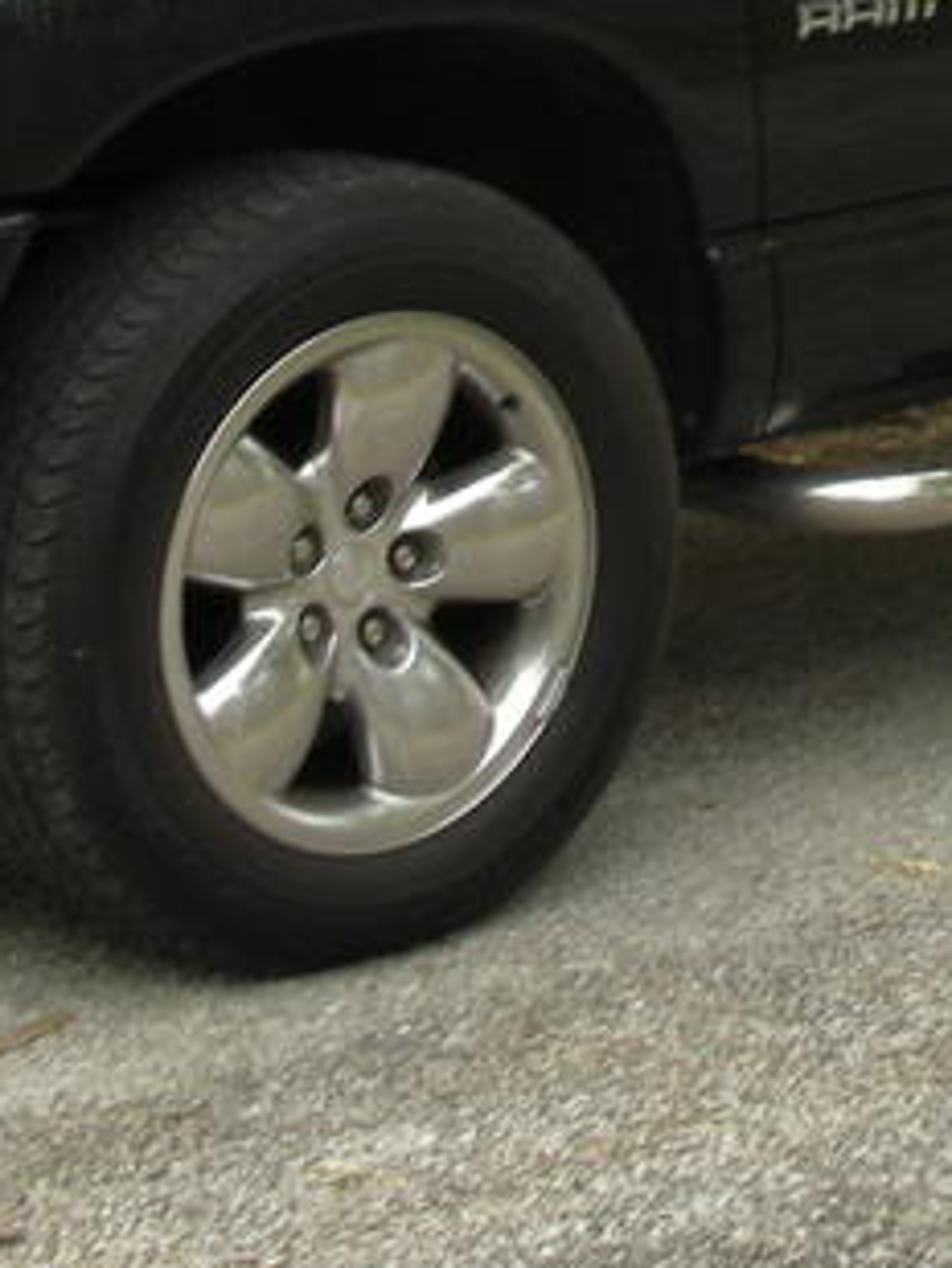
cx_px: 804
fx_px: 4251
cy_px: -181
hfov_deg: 12.7
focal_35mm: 116
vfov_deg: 16.4
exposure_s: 1/21.3
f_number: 2.8
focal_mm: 5.8
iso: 50
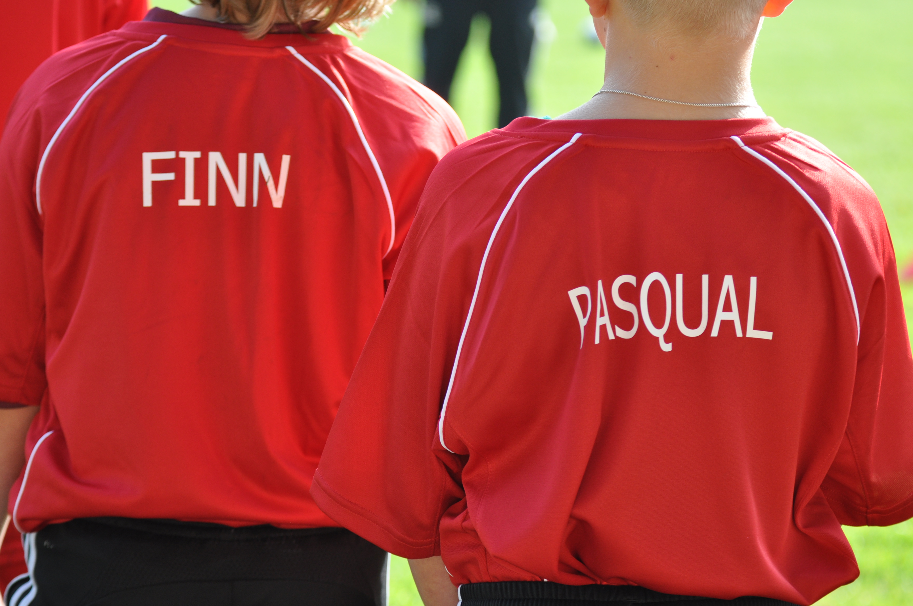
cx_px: 456
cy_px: 303
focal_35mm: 112
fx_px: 2850
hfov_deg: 18.2
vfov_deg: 12.1
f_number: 4
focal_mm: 75
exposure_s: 1/400
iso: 400
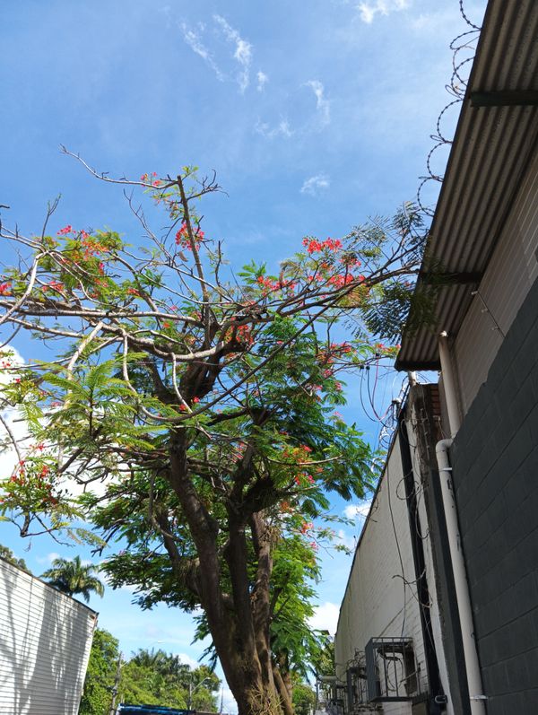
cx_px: 269
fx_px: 579
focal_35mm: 28
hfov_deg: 49.9
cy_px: 358
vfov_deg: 63.4
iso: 52
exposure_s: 1/401
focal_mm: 4.22
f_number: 1.8
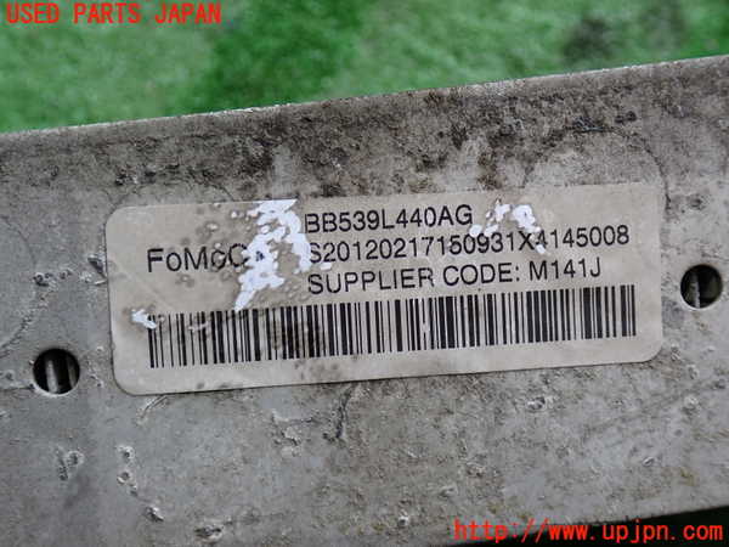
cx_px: 364
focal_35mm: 38
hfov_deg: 49.0
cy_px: 274
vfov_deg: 37.7
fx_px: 800
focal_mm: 6.83
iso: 200
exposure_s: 1/50
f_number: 2.7
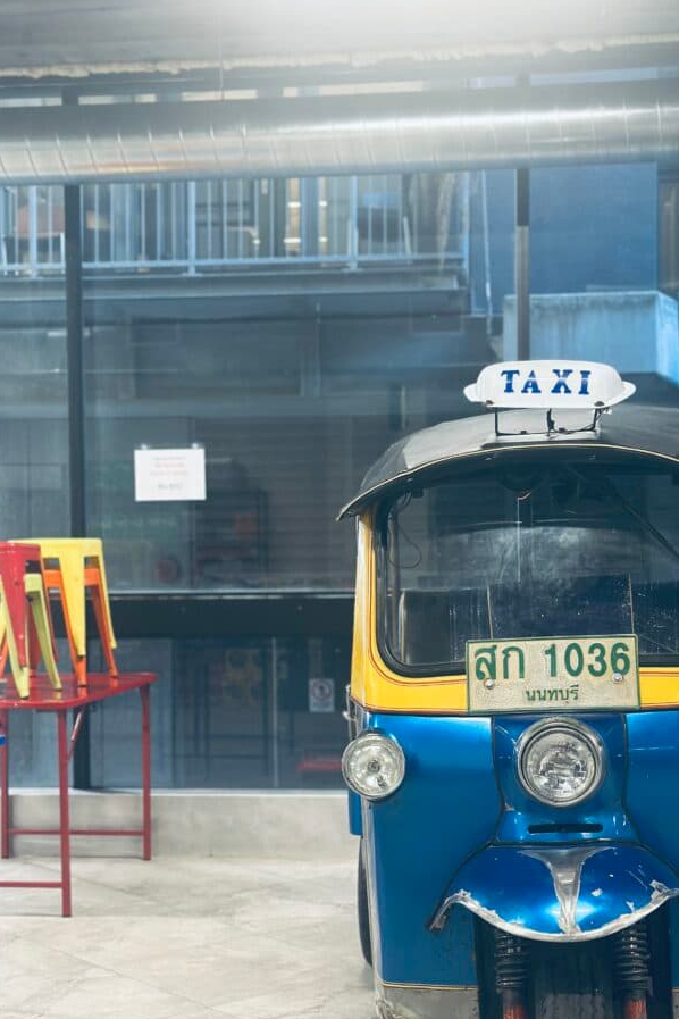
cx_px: 332
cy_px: 560
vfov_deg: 35.0
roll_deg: +0.3
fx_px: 1612
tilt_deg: +0.6
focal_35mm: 57
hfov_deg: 23.8
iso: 250
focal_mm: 6.86
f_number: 1.78
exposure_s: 1/50
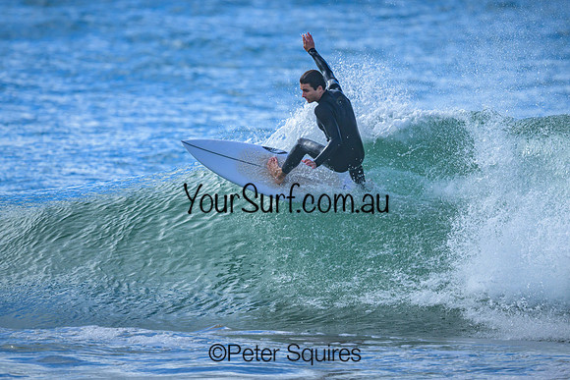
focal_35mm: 917
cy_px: 183
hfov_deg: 2.2
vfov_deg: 1.5
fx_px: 14525
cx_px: 295
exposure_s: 1/2500
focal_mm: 800
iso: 400
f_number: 6.3
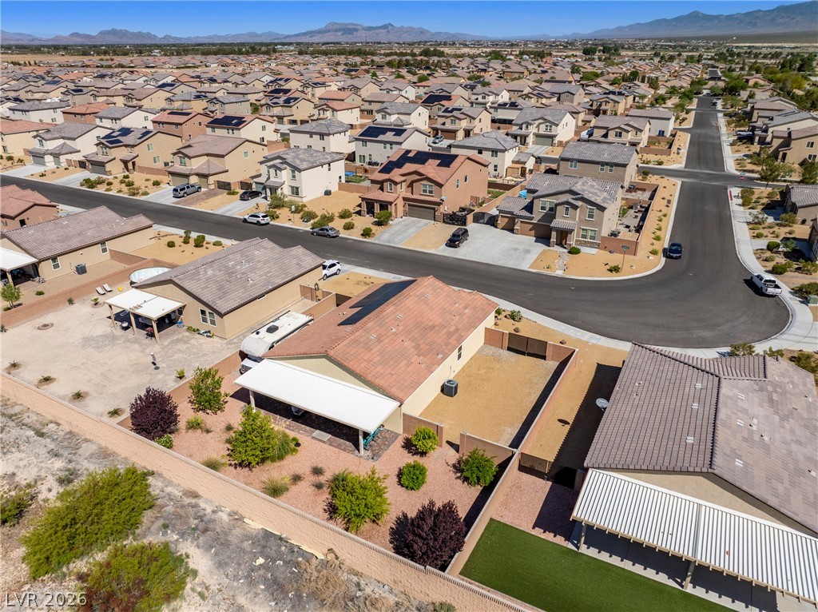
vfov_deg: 56.7
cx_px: 409
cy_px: 306
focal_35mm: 24
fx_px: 567
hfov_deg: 71.6
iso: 100
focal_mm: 12.29
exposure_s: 1/240
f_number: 2.8
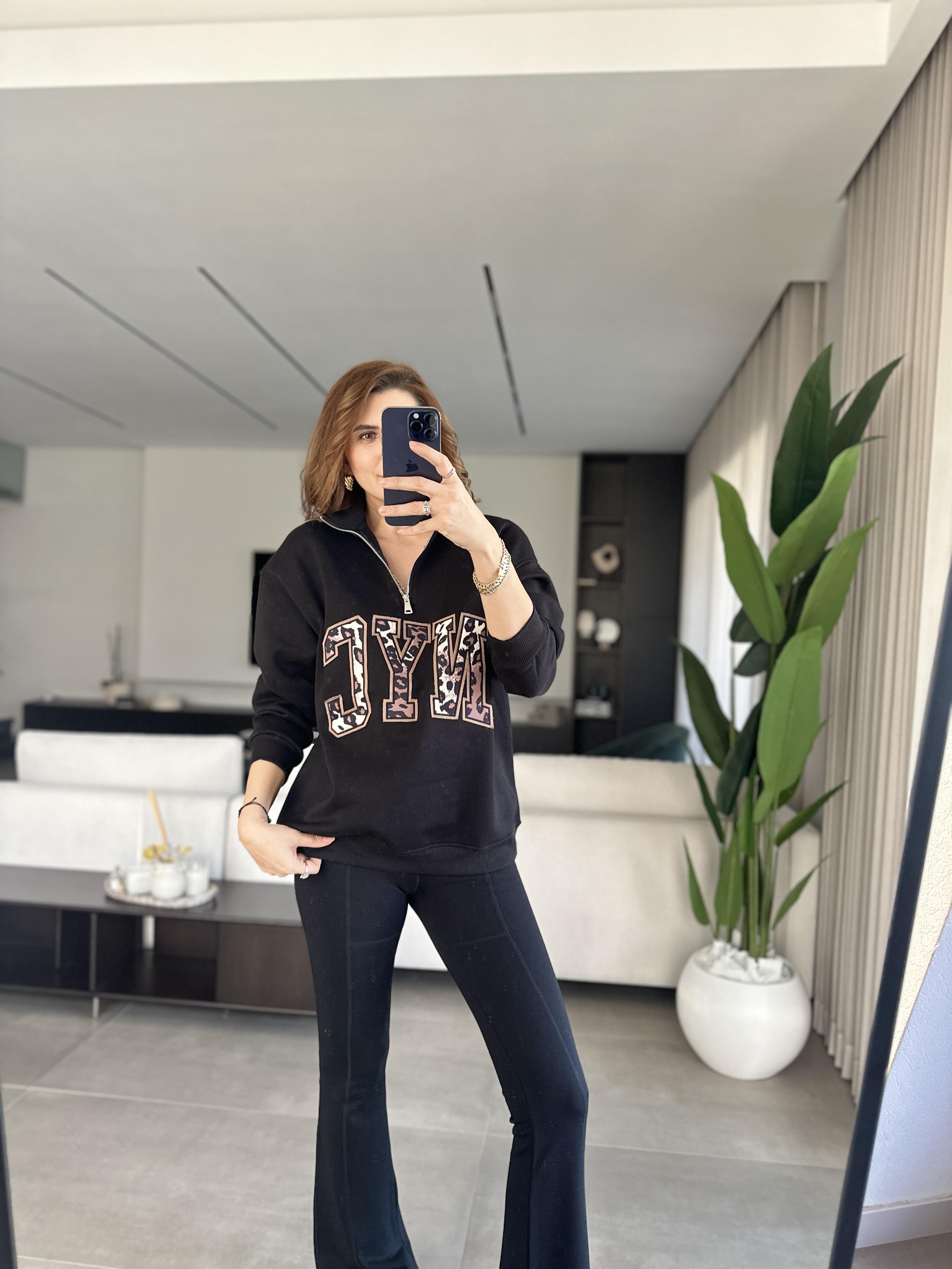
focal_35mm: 24
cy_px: 634
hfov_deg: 56.8
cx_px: 476
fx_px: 880
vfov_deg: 71.6
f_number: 1.78
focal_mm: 6.86
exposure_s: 1/83
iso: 250
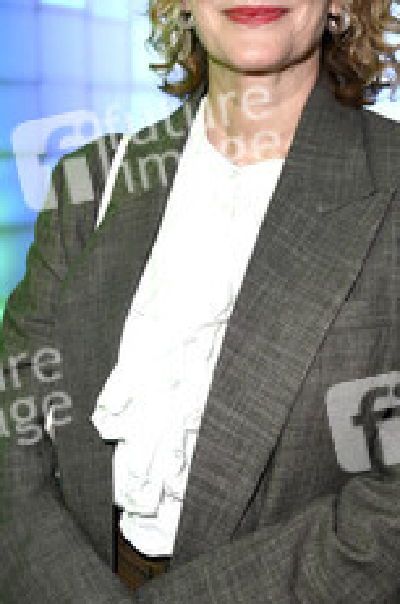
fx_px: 988
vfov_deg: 34.0
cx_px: 222
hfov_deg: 22.9
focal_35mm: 59
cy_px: 280
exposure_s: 1/100
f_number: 3.5
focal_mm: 34
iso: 640
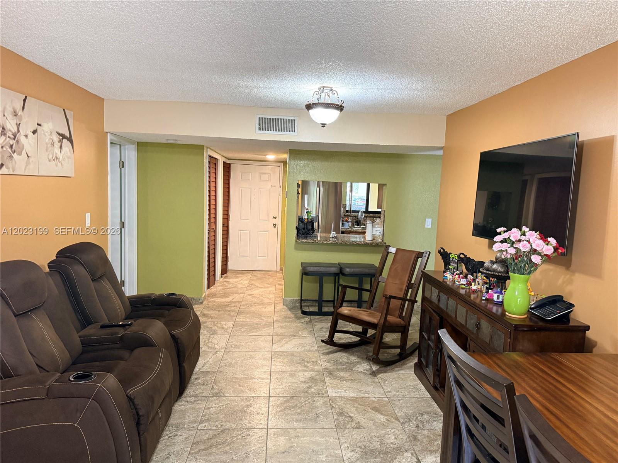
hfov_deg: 71.6
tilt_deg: -5.4
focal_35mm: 24
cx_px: 309
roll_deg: -3.2
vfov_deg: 56.8
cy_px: 232
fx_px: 428
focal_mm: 6.76
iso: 400
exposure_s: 1/60
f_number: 1.78
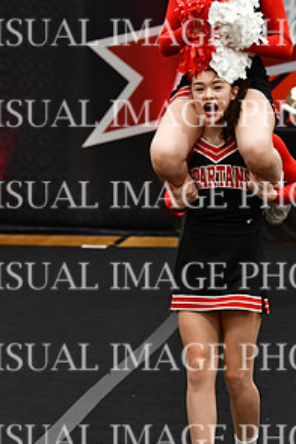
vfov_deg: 6.3
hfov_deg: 4.2
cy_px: 154
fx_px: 4008
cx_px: 229
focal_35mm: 325
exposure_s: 1/500
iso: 4000
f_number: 3.5
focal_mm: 110
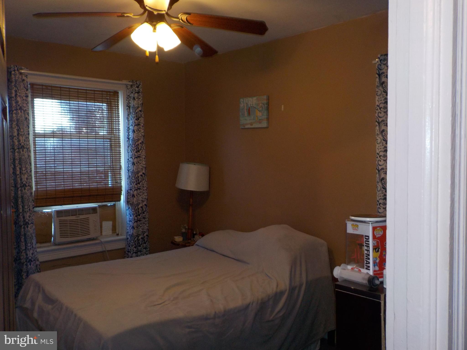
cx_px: 234
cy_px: 175
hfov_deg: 60.0
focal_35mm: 30
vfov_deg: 46.8
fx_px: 405
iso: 200
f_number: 3.3
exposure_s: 1/30
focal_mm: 4.1
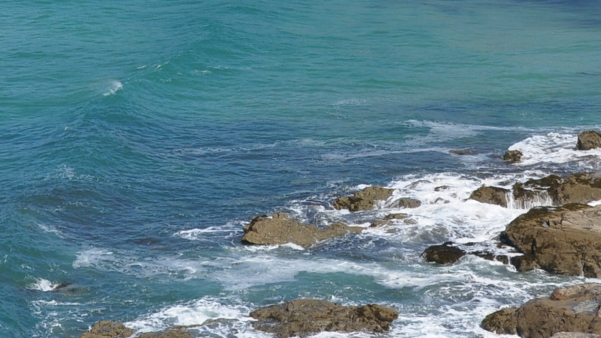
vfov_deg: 7.7
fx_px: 2466
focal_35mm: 155
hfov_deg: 13.9
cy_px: -193
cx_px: 223
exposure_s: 1/250
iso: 200
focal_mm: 29
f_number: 11
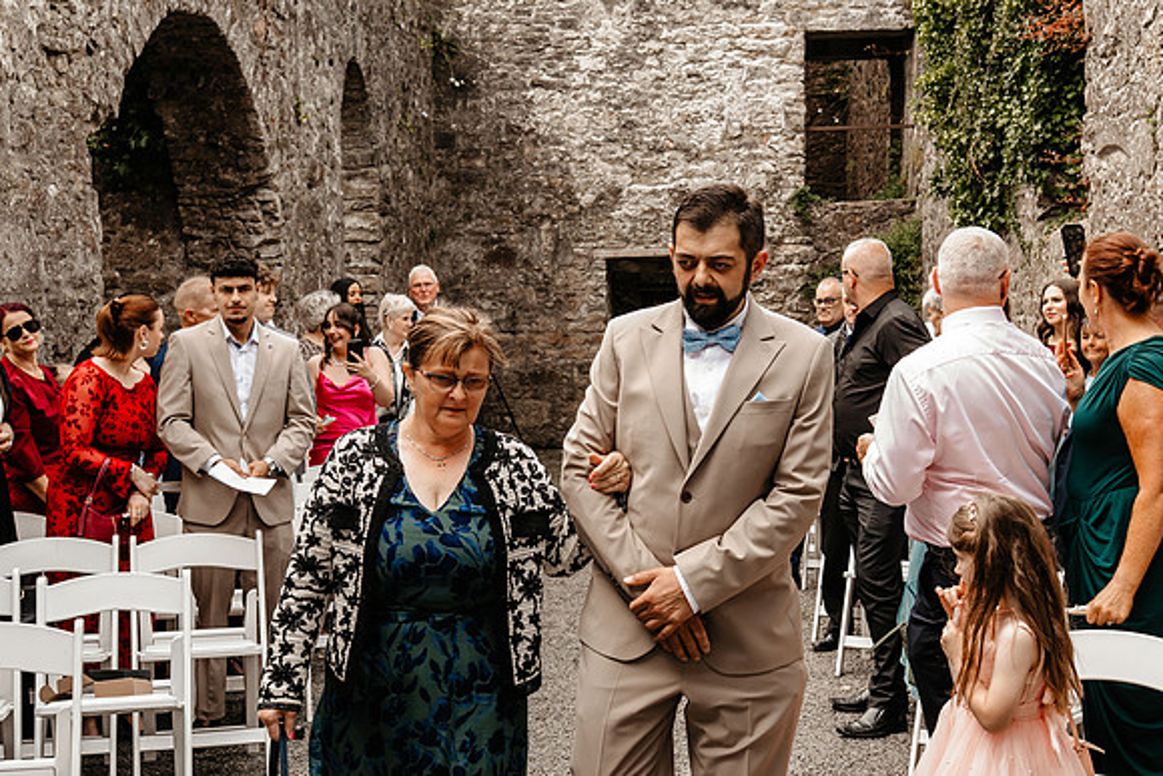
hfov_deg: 38.0
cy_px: 388
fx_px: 1689
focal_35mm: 52
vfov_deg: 25.9
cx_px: 580
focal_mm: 35
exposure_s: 1/320
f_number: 5.6
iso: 800
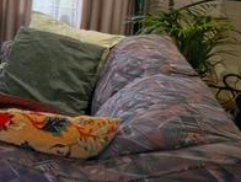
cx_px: -197
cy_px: -50
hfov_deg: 21.4
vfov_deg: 23.1
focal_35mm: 57
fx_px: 398
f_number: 2.2
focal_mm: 2.15
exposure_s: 1/50
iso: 1250
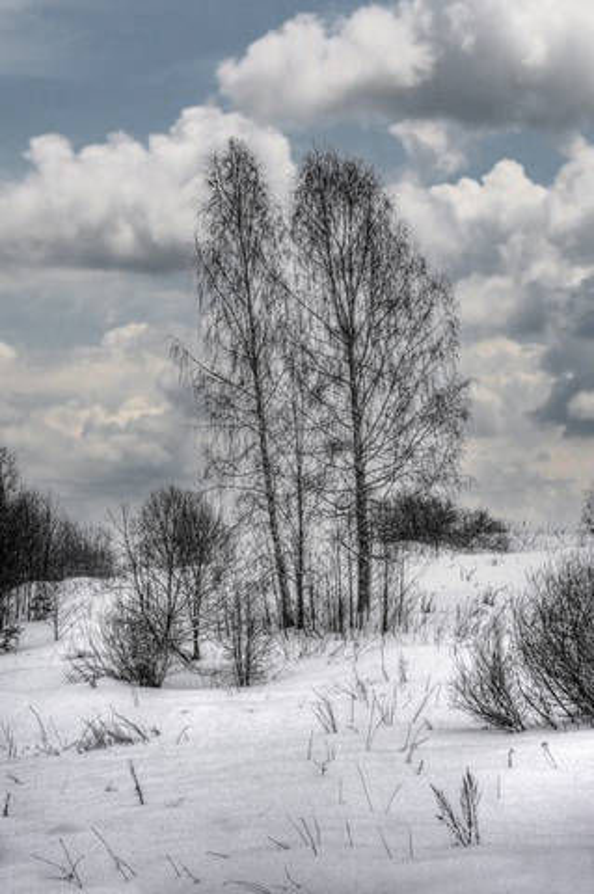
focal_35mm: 98
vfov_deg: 20.8
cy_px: 447
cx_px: 297
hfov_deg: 13.9
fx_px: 2431
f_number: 9
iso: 200
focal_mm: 98
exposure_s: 1/100
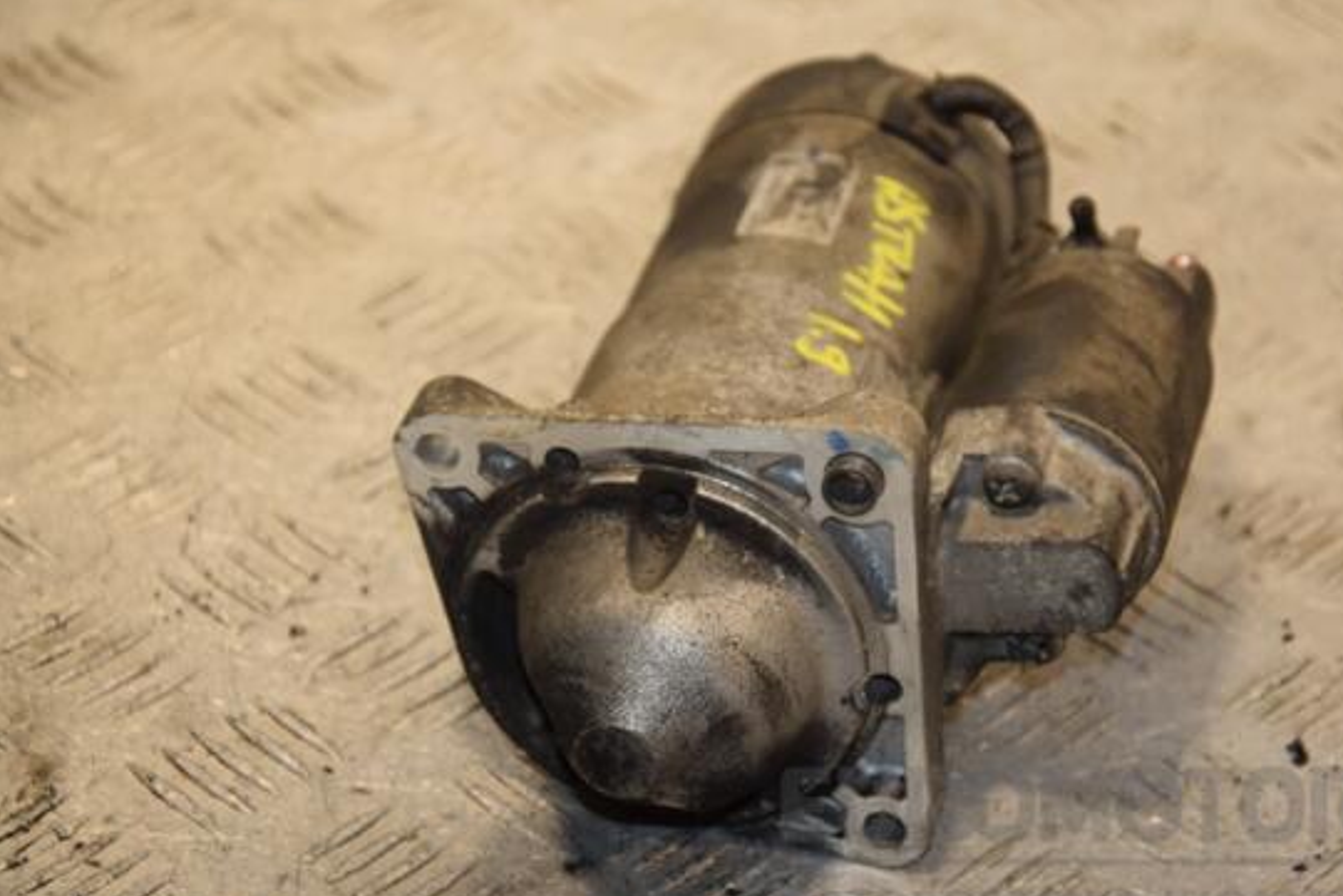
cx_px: 735
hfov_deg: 15.4
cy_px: 474
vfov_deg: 10.3
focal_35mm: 133
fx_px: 4963
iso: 800
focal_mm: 80
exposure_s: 1/200
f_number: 5.3
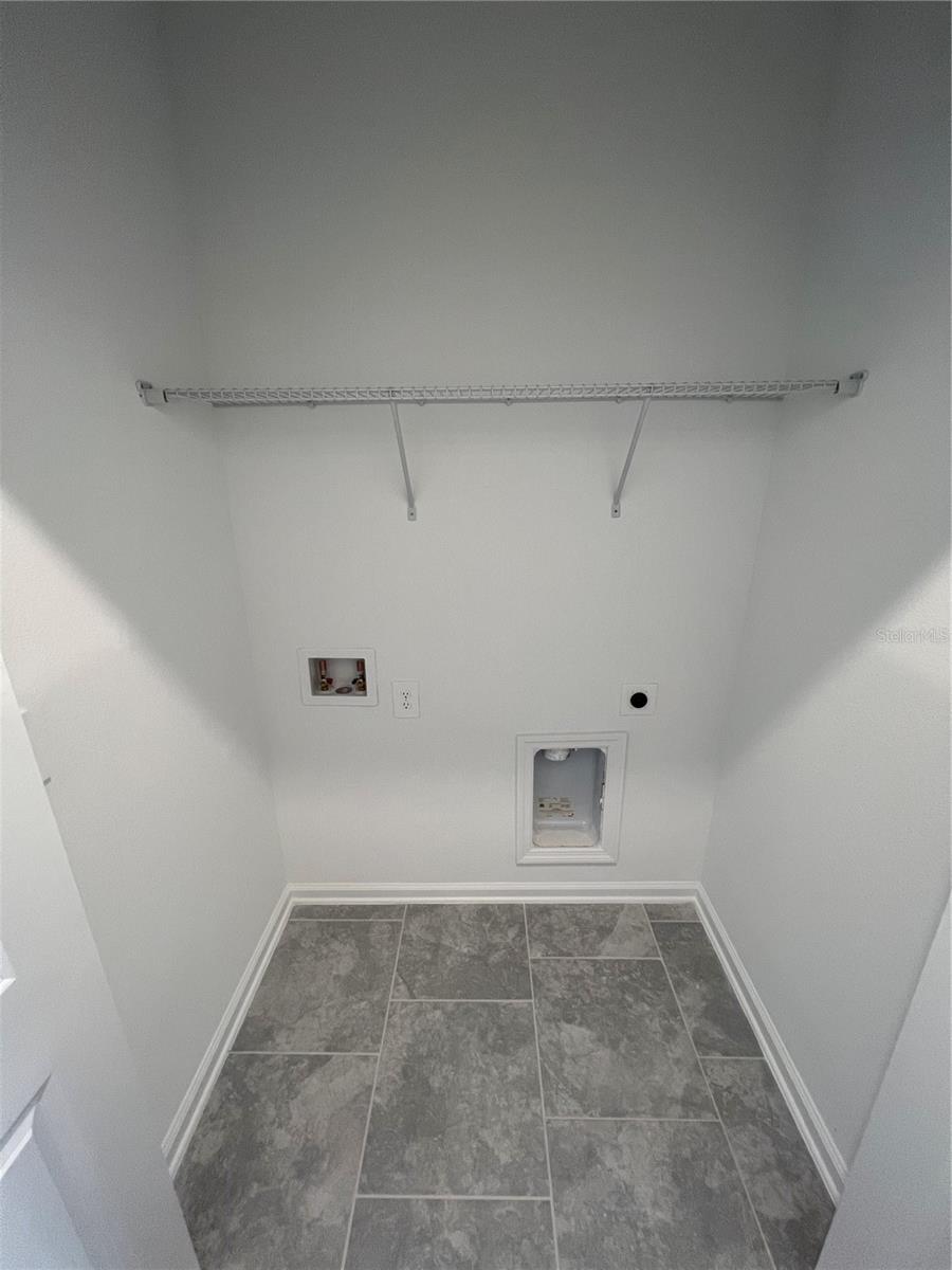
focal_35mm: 13
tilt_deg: -18.6
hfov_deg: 89.9
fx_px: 477
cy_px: 635
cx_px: 476
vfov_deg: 106.2
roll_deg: +0.9
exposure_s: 1/60
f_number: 1.8
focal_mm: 1.57
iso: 160
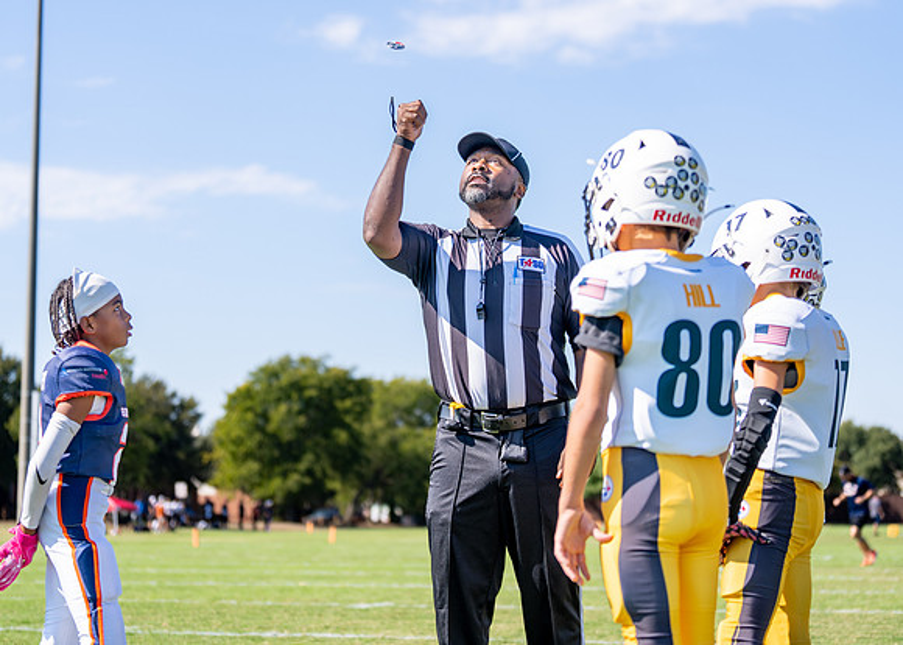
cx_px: 446
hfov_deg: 26.0
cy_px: 310
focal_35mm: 76
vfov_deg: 18.7
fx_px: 1958
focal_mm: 70
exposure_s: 1/1250
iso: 100
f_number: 2.8
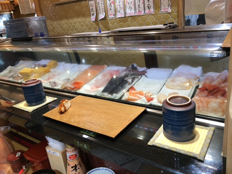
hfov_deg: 61.7
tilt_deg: -20.0
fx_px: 194
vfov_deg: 48.2
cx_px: 116
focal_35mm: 29
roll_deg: +6.2
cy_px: 87
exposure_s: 1/50
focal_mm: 4.15
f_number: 2.2
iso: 32
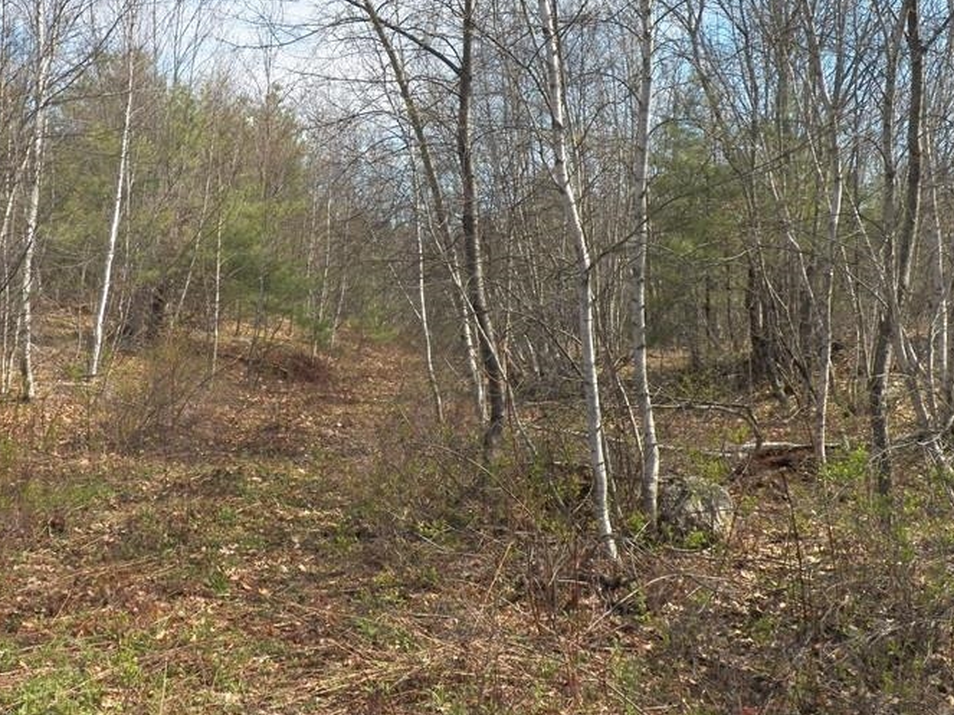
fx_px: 1047
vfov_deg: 37.7
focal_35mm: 38
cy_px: 314
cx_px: 354
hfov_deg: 48.5
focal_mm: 4.9
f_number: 4
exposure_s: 1/800
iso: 125
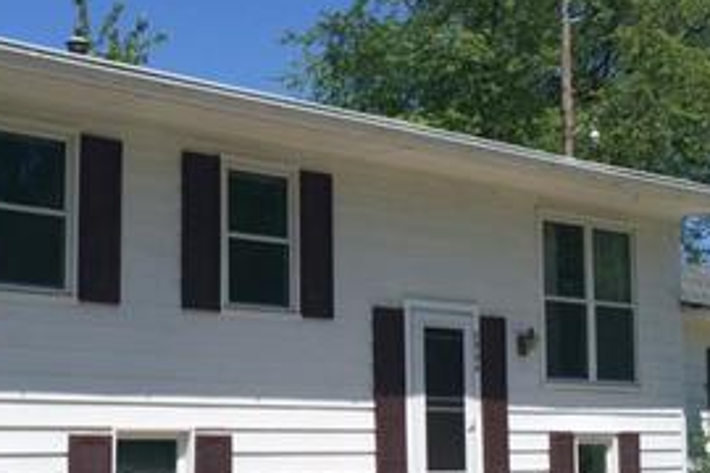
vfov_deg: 18.4
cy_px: 279
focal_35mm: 74
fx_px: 1459
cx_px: 176
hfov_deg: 27.0
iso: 32
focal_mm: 4.12
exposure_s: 1/3165
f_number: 2.2
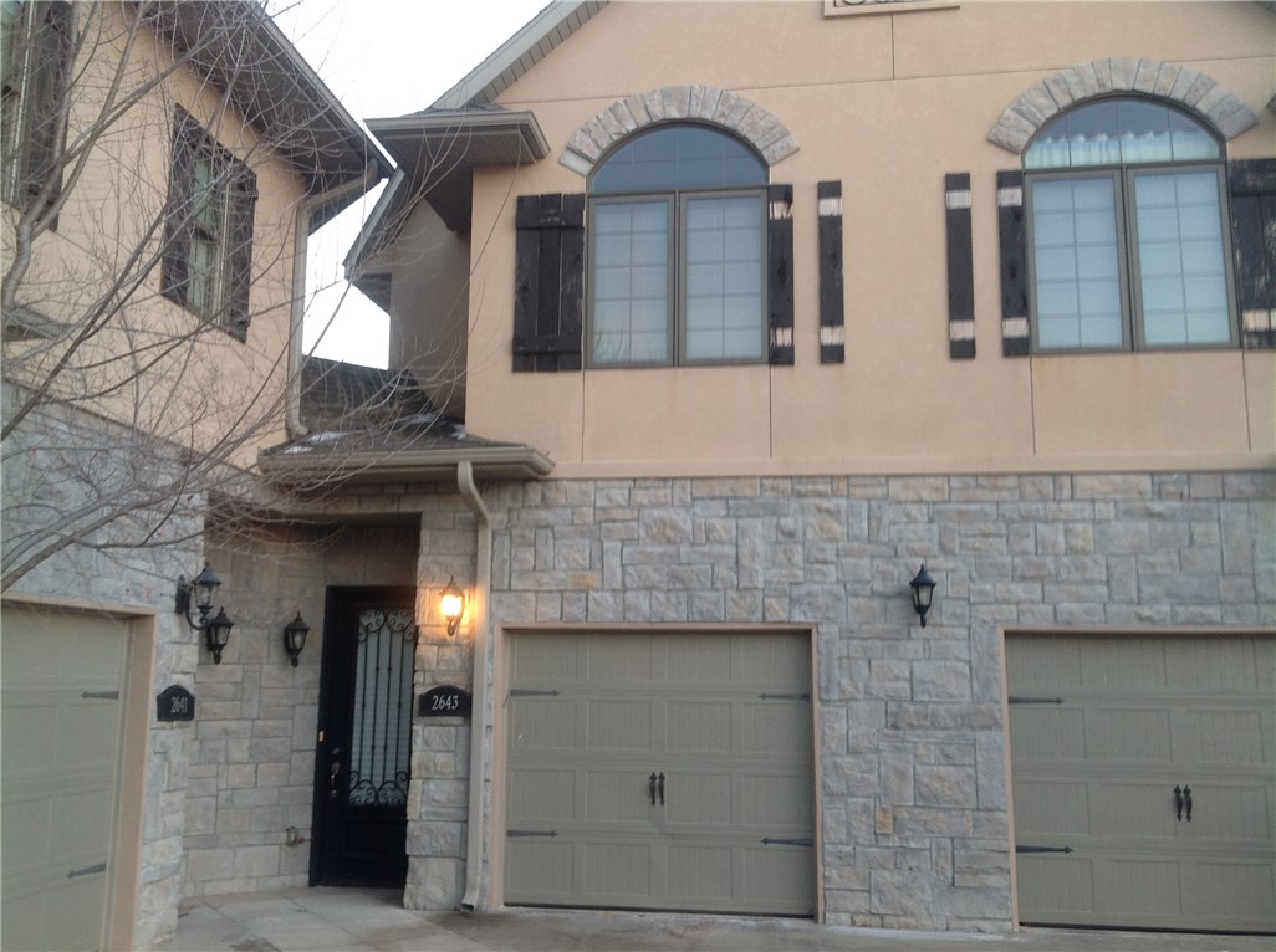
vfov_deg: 40.6
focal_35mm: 35
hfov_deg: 52.7
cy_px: 476
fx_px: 1288
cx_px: 638
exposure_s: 1/20
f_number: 2.4
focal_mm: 4.28
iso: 50
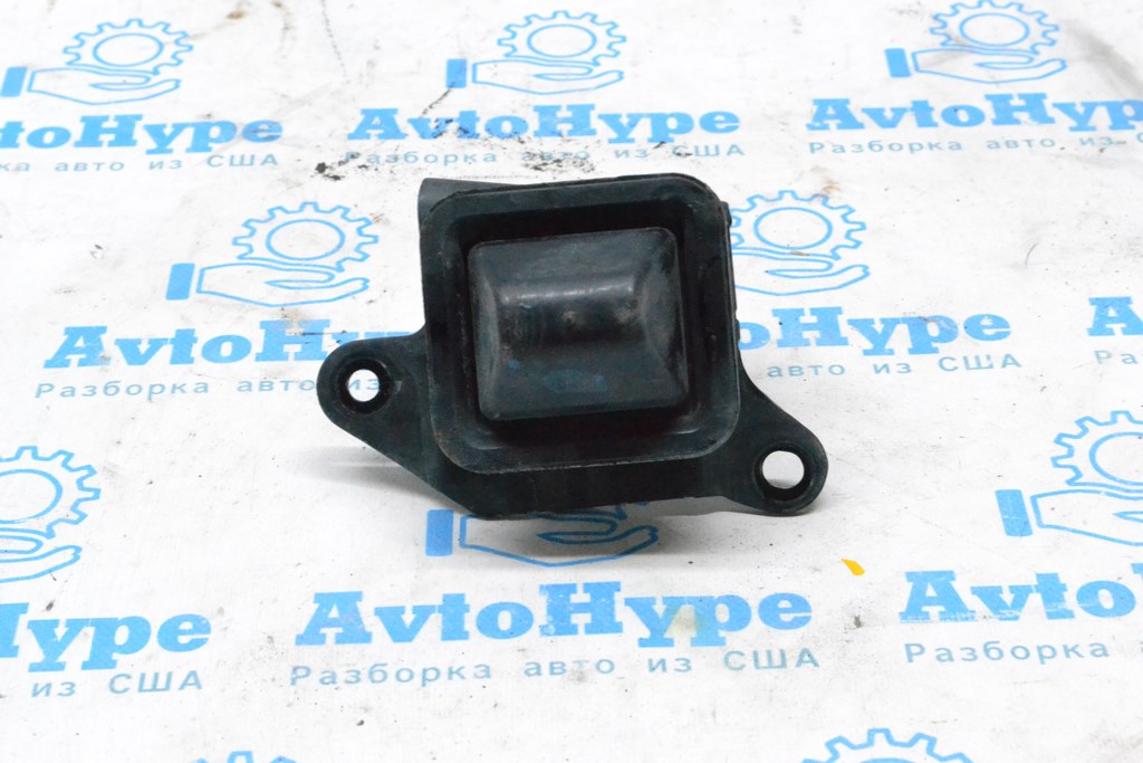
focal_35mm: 82
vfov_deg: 16.6
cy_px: 382
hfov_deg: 24.6
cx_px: 572
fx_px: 2620
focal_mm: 55
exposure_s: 1/160
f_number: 10
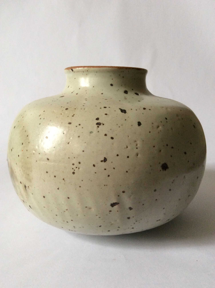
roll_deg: +0.0
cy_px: 144
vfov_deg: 56.9
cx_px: 108
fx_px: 266
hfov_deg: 44.1
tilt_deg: -10.1
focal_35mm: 32
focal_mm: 3.3
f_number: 2.4
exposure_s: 1/25
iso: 125
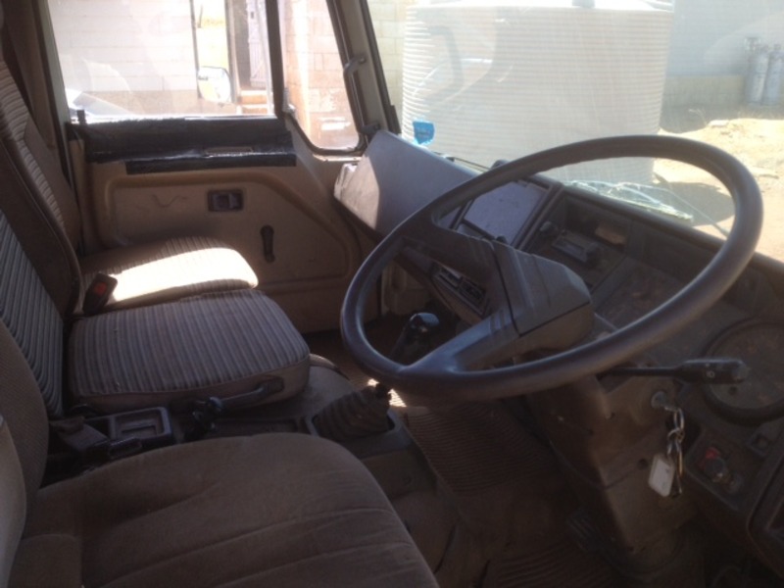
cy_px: 294
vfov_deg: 40.7
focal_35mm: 35
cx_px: 392
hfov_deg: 52.6
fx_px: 793
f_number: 2.4
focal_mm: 4.28
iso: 50
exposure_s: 1/310
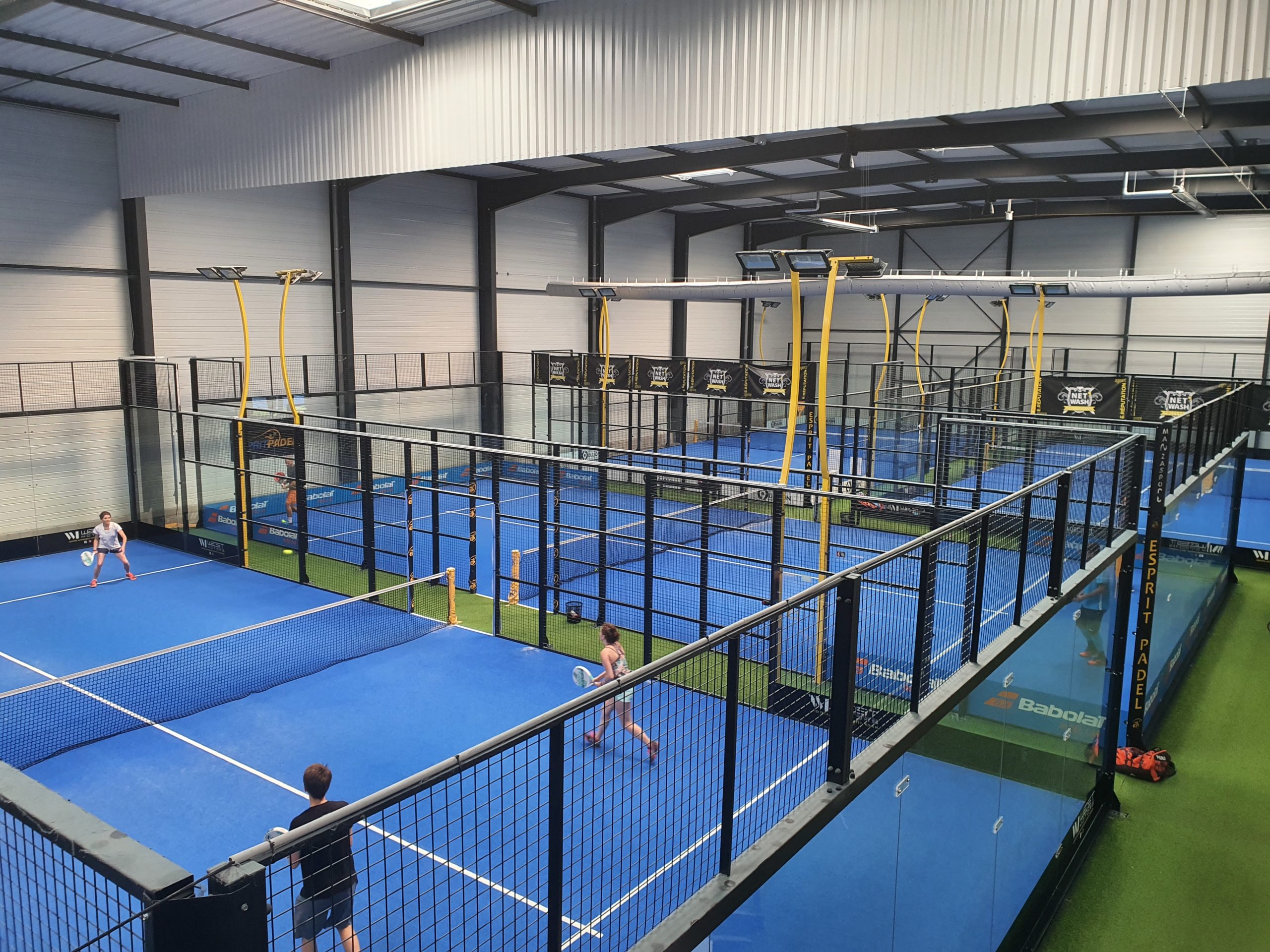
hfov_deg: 67.3
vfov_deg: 53.1
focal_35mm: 26
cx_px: 635
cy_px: 476
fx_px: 954
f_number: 2.4
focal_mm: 4.3
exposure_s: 1/100
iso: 160
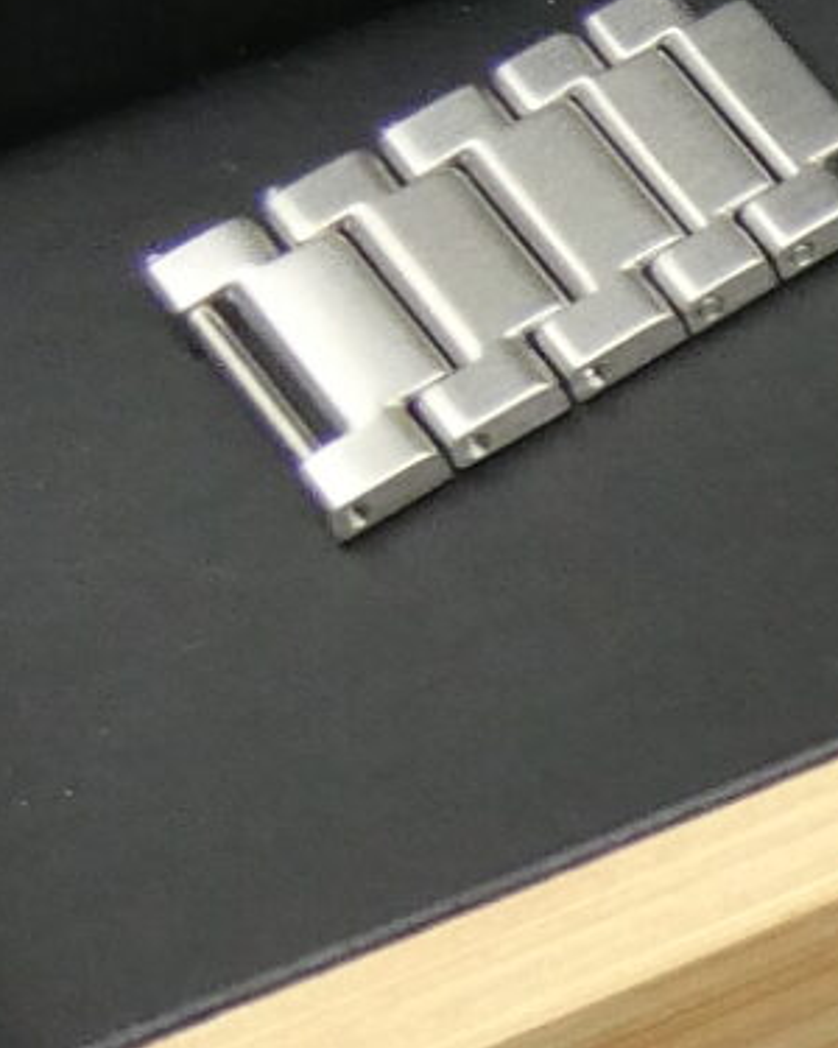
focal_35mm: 160
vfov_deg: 12.0
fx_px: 4960
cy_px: 693
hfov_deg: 8.3
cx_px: 2444
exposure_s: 1/125
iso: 250
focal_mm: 4.3
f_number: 3.3
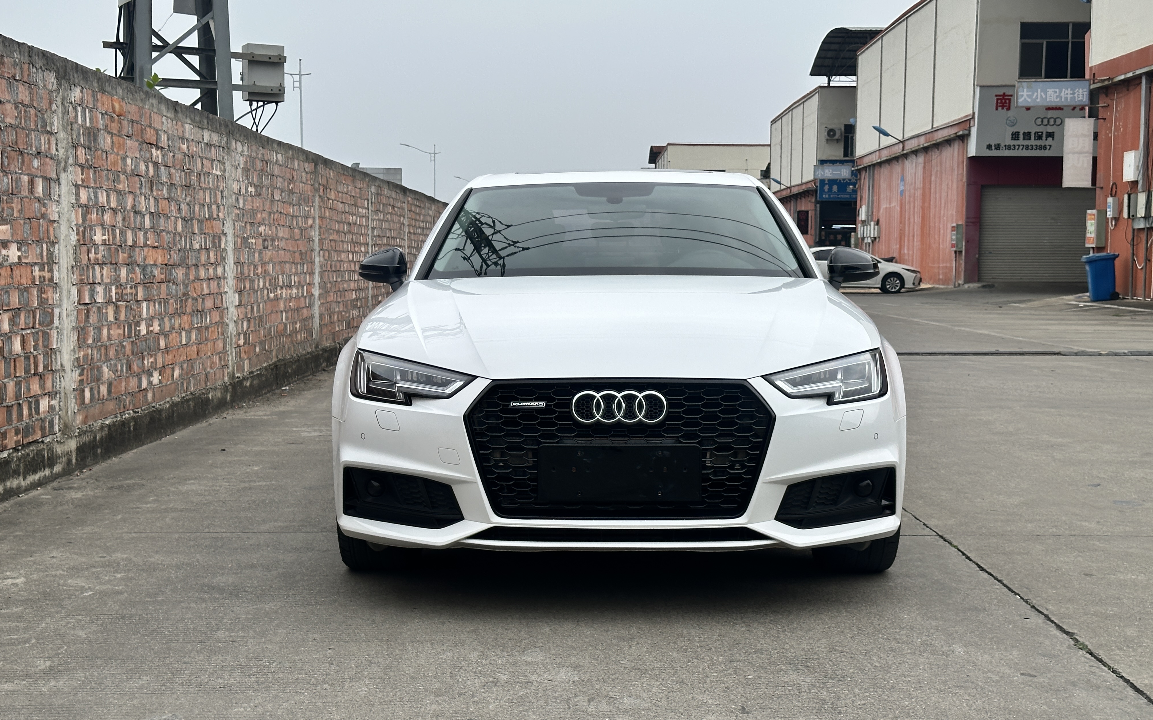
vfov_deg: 25.3
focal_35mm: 51
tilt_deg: -4.9
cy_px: 359
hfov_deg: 39.6
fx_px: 1603
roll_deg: -1.4
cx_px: 575
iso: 64
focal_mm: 6.86
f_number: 1.78
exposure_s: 1/1157
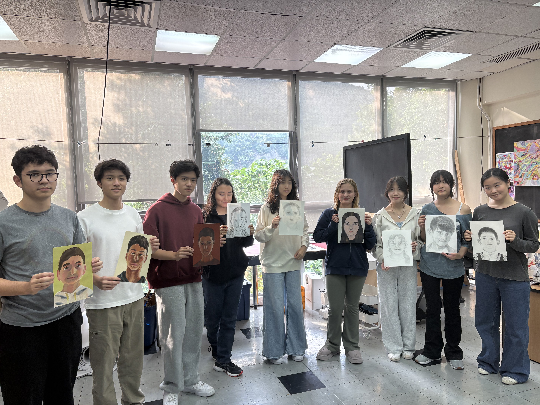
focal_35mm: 26
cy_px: 202
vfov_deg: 53.1
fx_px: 406
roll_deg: +2.7
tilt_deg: -2.4
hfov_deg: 67.3
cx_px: 270
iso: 80
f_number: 1.6
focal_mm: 5.96
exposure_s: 1/100
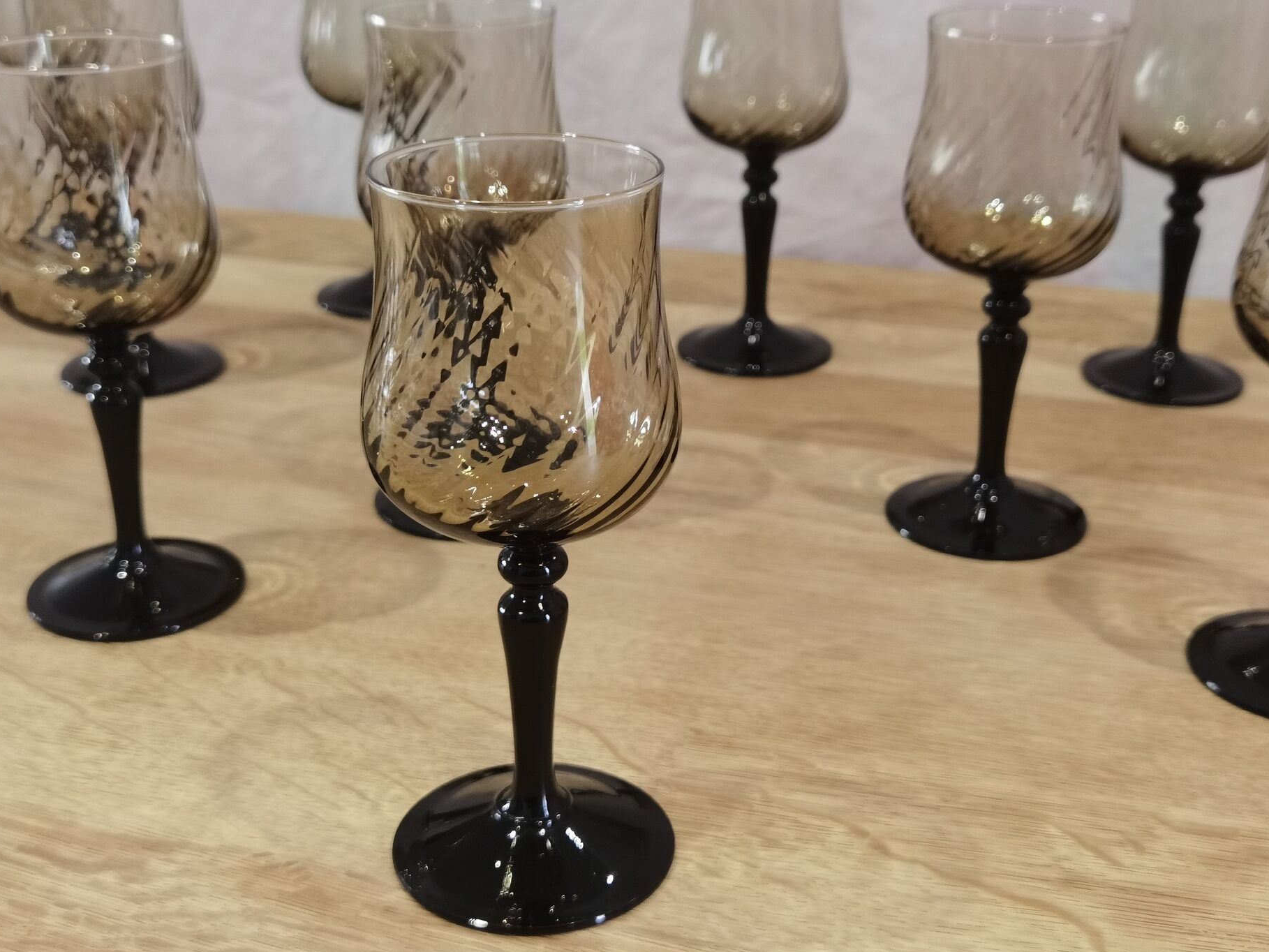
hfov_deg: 42.9
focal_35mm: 44
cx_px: 667
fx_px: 1613
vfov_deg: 32.9
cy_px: 490
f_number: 1.9
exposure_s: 1/50
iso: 125
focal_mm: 6.71
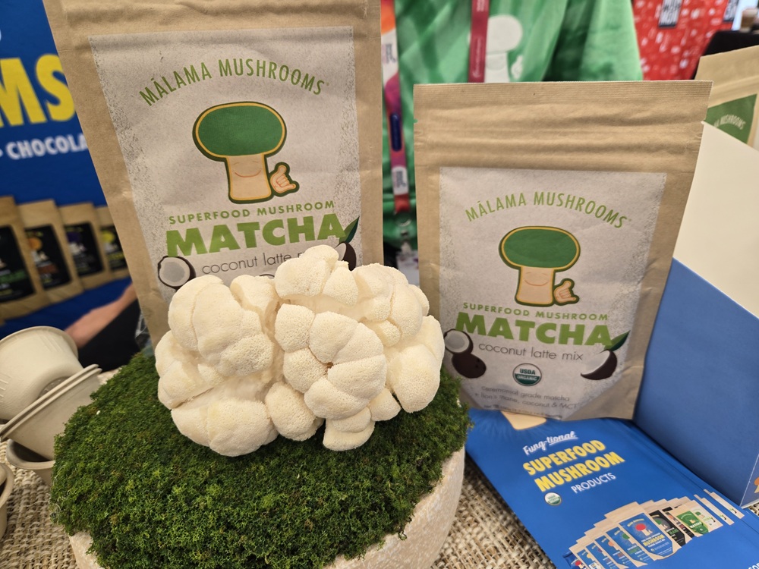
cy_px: 284
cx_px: 380
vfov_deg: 58.9
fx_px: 504
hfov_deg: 73.9
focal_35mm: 23
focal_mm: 5.4
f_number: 1.8
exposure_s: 1/50.3
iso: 50
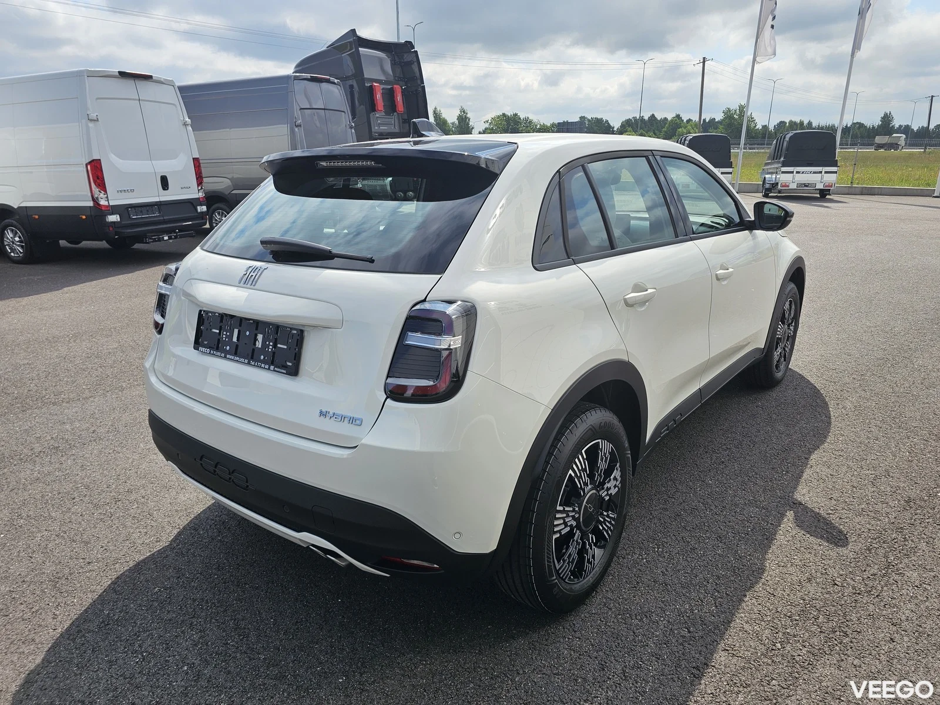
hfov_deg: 73.9
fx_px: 625
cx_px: 470
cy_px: 352
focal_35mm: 23
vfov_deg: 58.9
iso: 10
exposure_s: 1/1047
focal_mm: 6.3
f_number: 1.7
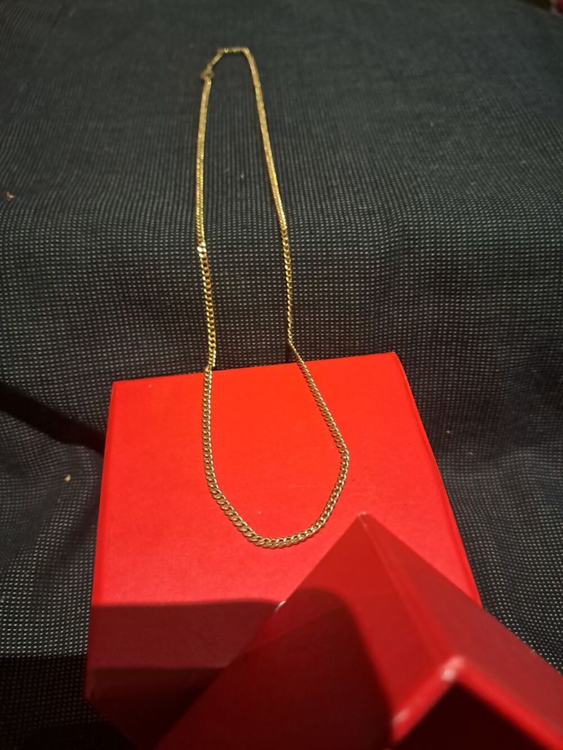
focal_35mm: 27
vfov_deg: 65.3
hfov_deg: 51.4
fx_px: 585
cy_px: 375
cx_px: 282
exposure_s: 1/25
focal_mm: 4
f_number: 1.8
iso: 800
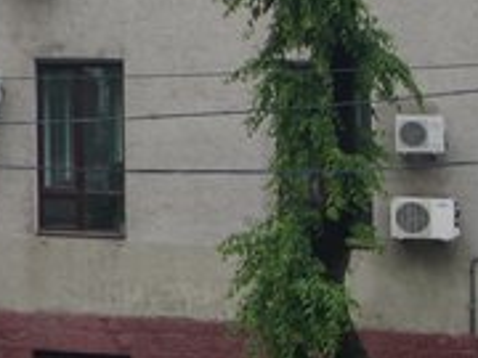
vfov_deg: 11.4
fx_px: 1768
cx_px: -295
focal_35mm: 128
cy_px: -58
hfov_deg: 14.1
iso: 200
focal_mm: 20
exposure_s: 1/125
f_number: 10
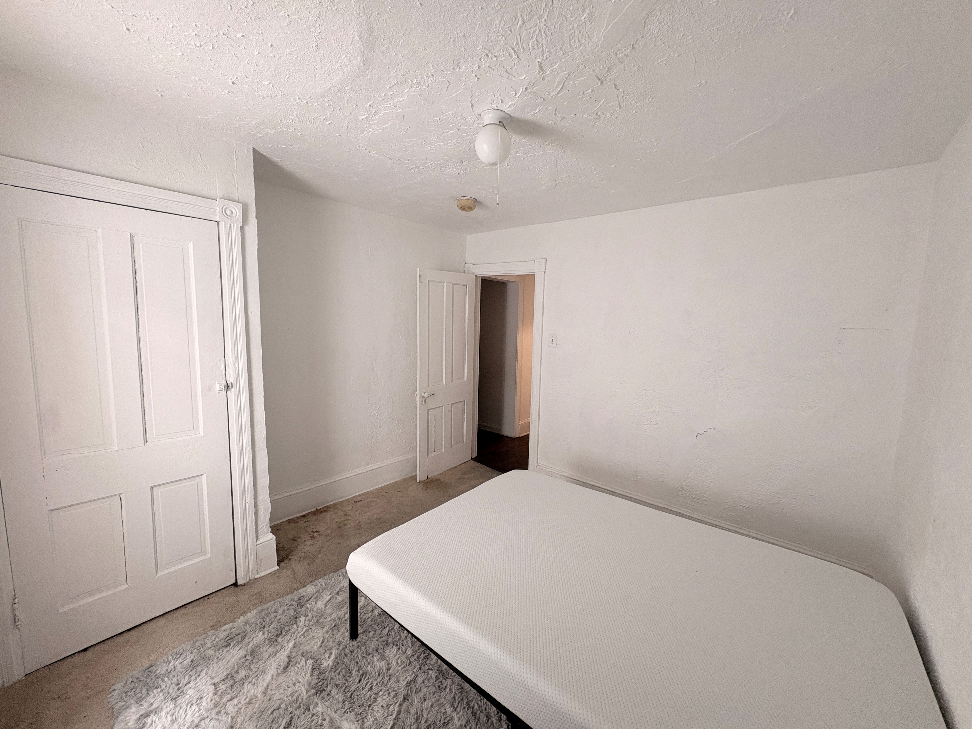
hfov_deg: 102.1
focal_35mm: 14
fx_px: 393
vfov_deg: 85.7
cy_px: 364
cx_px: 486
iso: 200
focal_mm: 2.22
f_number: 2.2
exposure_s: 1/99
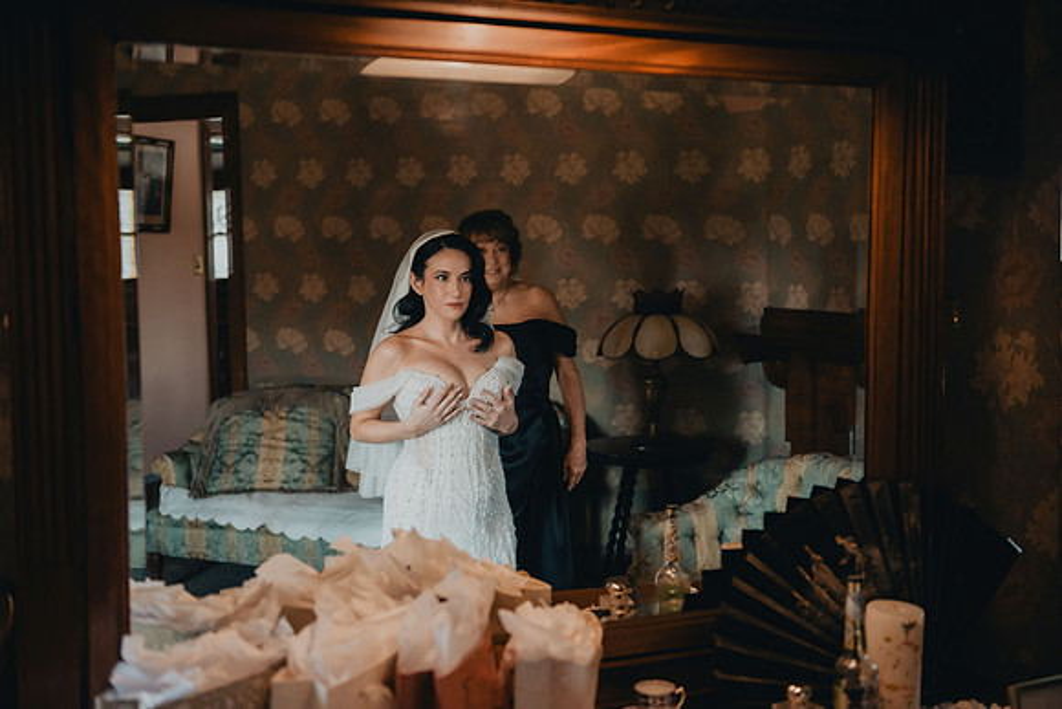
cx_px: 531
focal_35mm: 40
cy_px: 354
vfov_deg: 33.4
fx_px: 1180
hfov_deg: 48.4
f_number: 2.8
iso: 2000
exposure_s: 1/320
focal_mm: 40
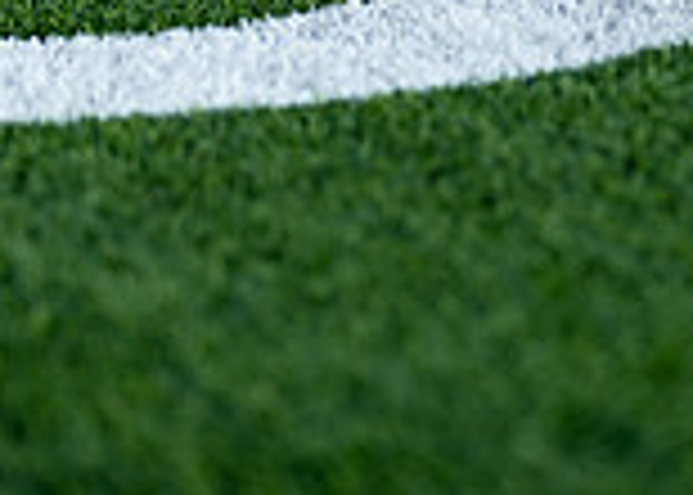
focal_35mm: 205
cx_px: 662
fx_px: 4035
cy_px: -243
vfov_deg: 6.9
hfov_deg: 9.8
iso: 100
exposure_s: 1/2500
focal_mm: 50
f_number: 1.2
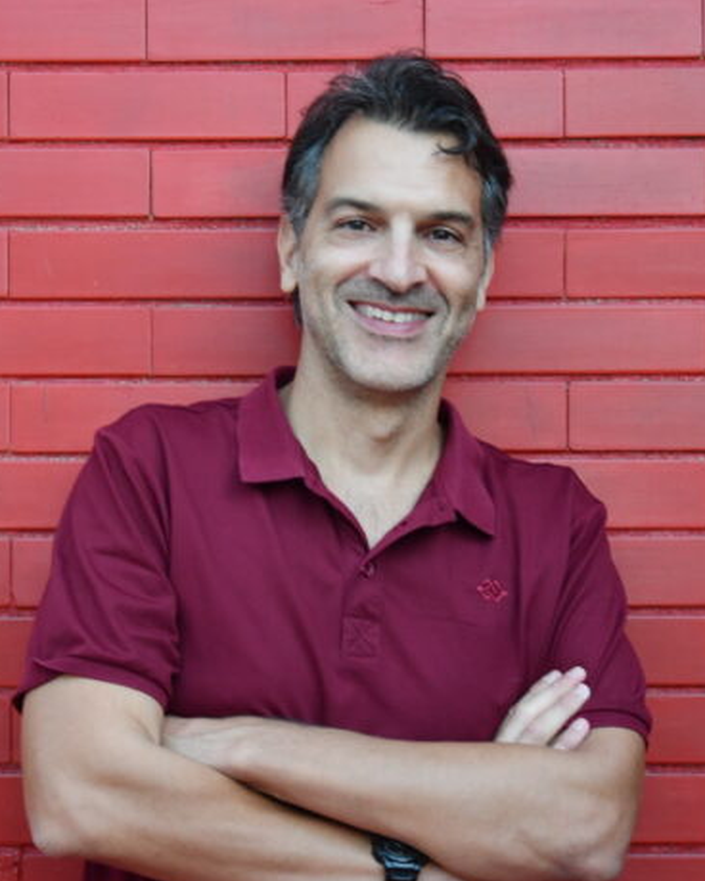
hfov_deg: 11.7
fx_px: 3443
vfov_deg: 14.6
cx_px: 255
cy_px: 442
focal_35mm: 132
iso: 2000
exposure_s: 1/60
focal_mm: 62
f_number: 4.5
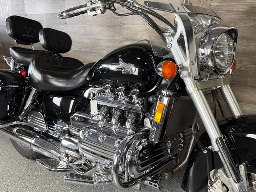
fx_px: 222
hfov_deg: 59.7
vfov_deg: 46.7
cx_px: 148
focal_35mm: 30
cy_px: 86
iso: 50
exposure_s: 1/26
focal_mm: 6.76
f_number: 1.78
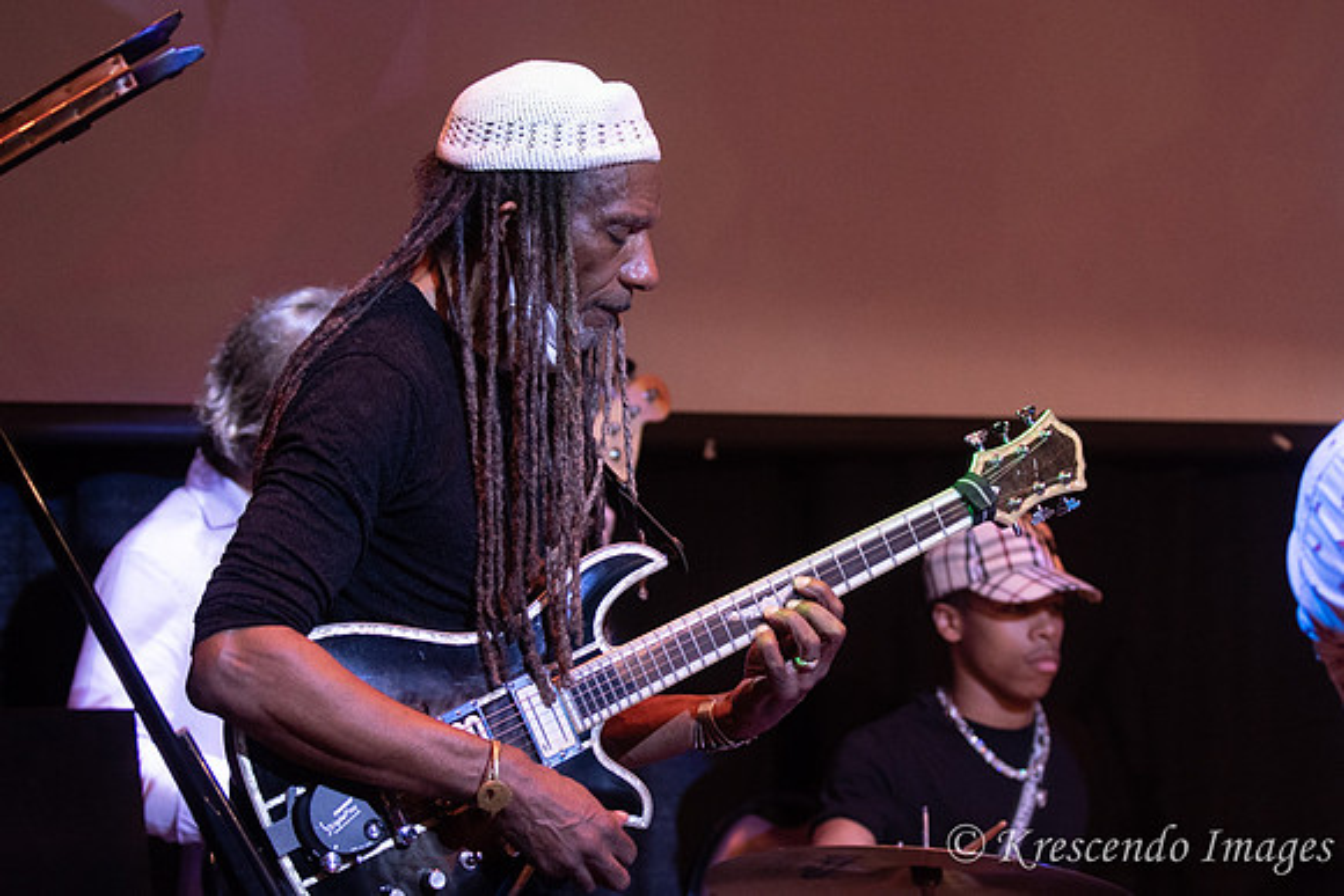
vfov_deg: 11.5
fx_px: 4437
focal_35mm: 119
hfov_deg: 17.2
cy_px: 479
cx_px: 720
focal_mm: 70
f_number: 2.8
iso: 800
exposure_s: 1/200
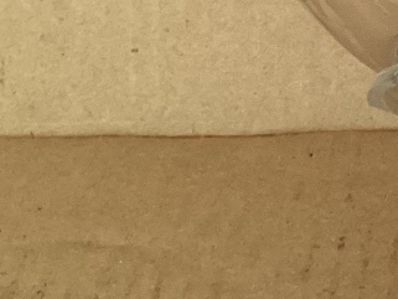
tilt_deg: -23.8
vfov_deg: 12.2
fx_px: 1334
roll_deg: -2.7
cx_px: 563
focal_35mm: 116
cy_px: -135
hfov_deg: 15.8
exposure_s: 1/33
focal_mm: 3.3
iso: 400
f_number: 2.4
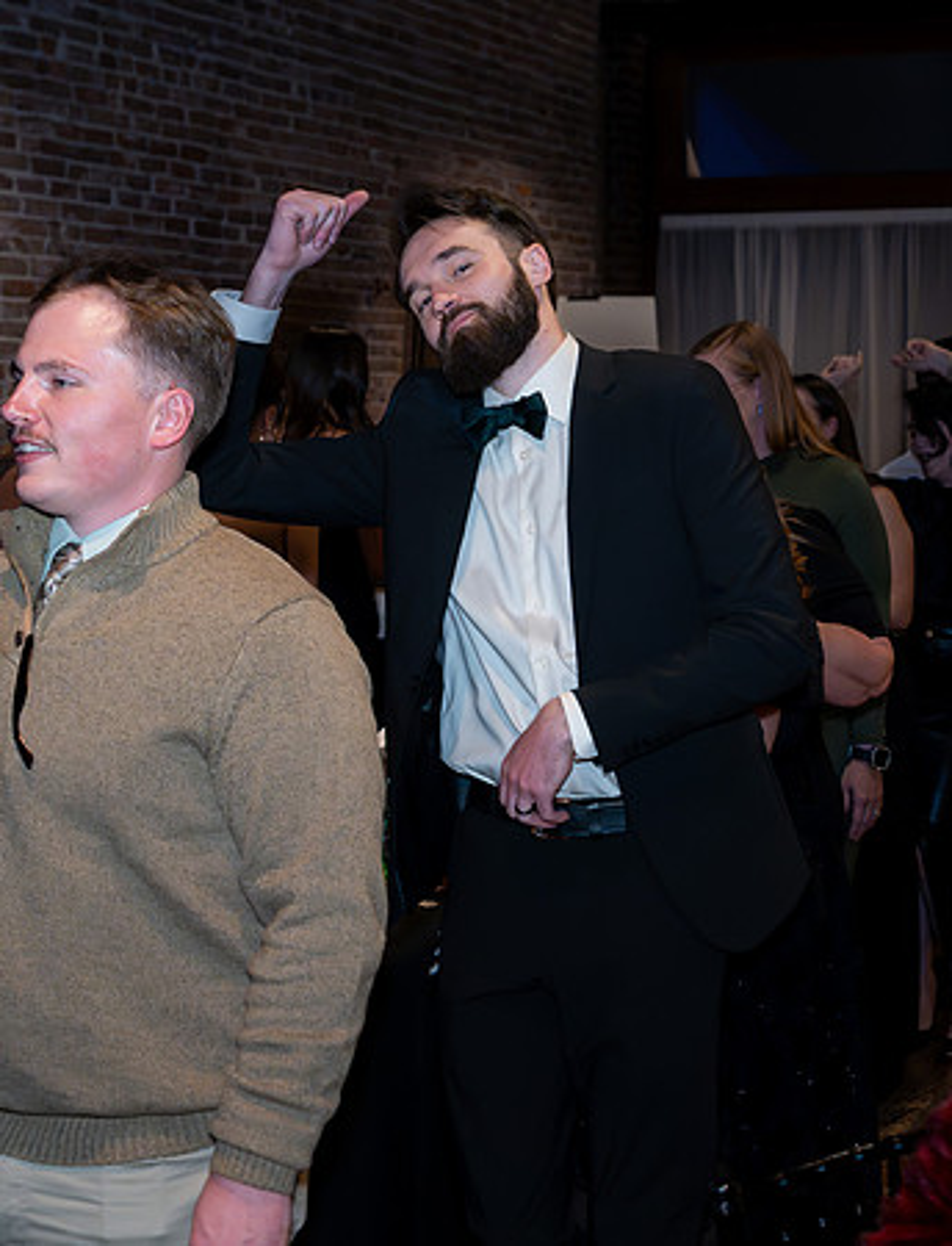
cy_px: 489
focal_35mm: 63
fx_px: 2285
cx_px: 567
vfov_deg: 30.4
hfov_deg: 23.5
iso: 6400
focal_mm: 35
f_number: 5
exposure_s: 1/250
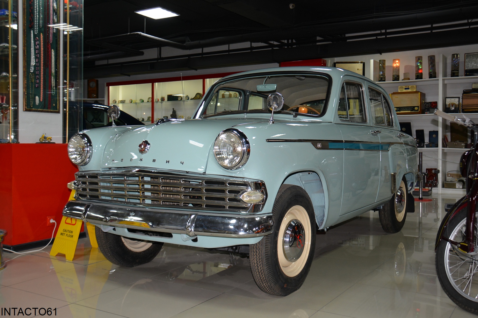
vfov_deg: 39.9
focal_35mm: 33
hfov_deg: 57.2
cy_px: 159
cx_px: 239
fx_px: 438
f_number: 3.8
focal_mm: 22
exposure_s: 1/60
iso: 500
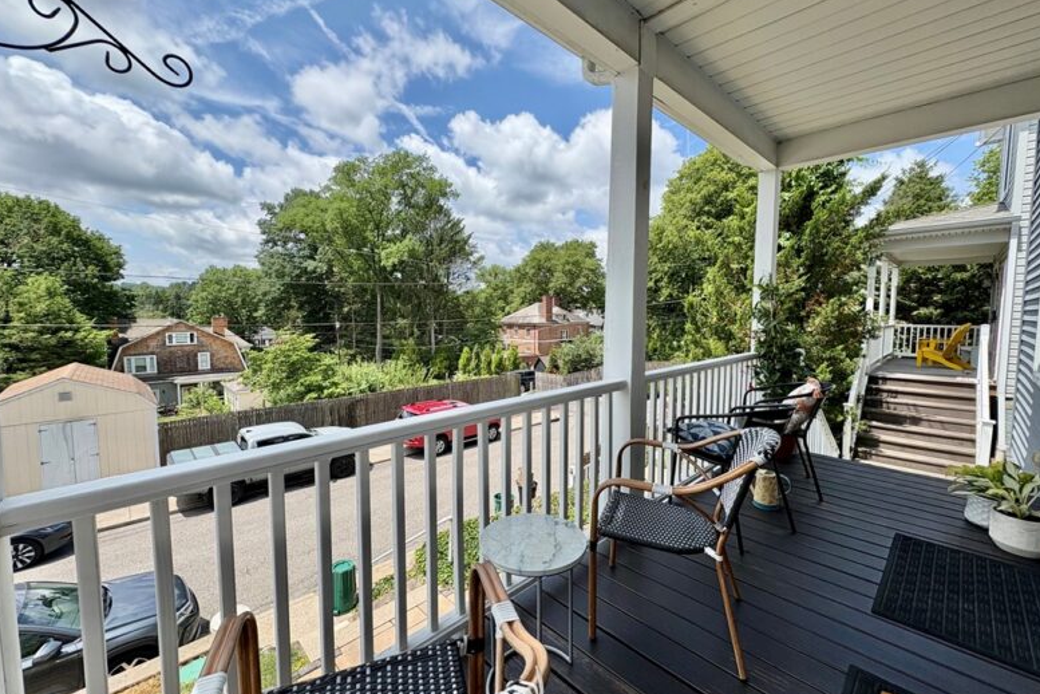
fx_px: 433
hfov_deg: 100.4
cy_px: 344
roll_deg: +0.6
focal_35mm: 15
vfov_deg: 77.3
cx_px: 519
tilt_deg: -4.8
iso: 50
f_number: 2.2
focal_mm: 2.22
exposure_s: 1/1346
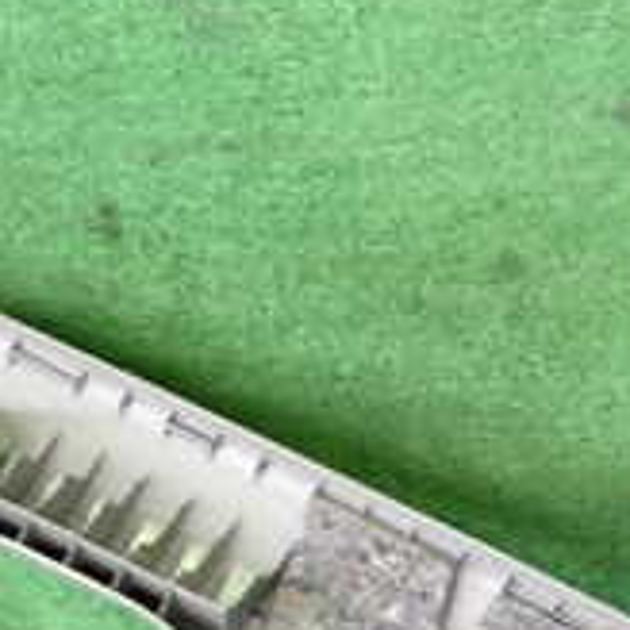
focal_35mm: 97
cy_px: 657
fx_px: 1997
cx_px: 411
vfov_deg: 17.4
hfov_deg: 17.9
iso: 400
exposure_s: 1/30
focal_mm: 5.4
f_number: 2.3
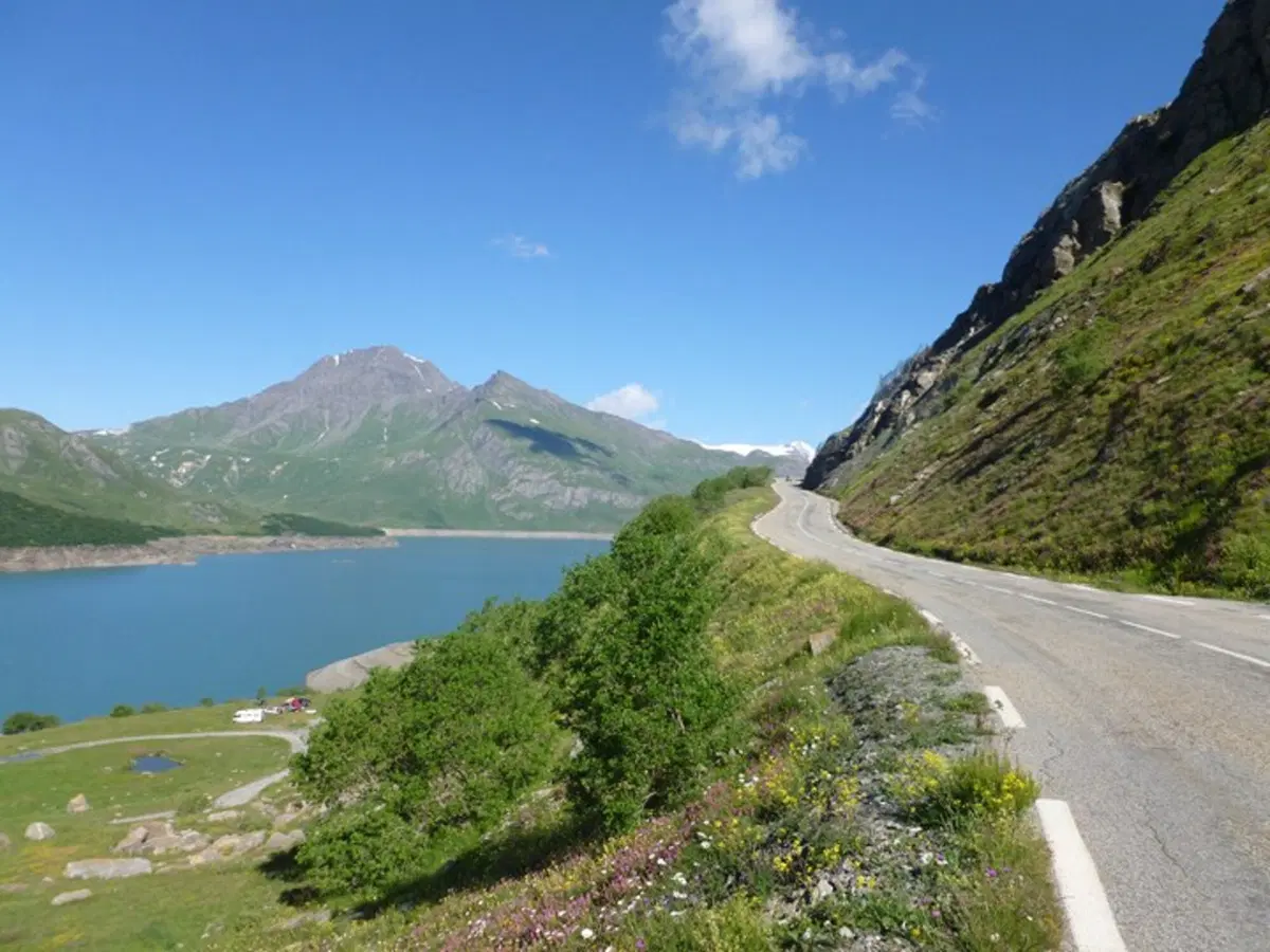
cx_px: 635
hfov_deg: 63.4
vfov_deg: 49.7
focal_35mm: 28
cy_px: 476
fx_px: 1027
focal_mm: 5
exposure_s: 1/1000
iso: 100
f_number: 3.3
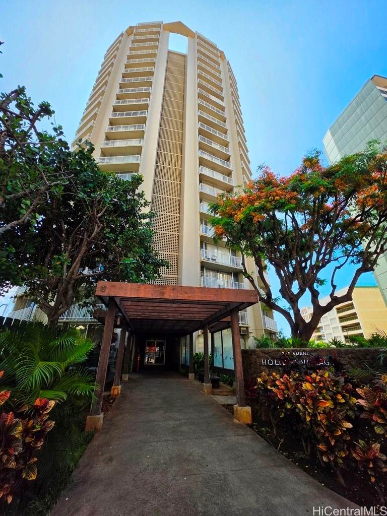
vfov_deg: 106.2
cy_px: 258
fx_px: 194
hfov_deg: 89.9
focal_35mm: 13
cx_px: 194
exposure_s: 1/1546
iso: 32
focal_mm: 2.2
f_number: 1.9
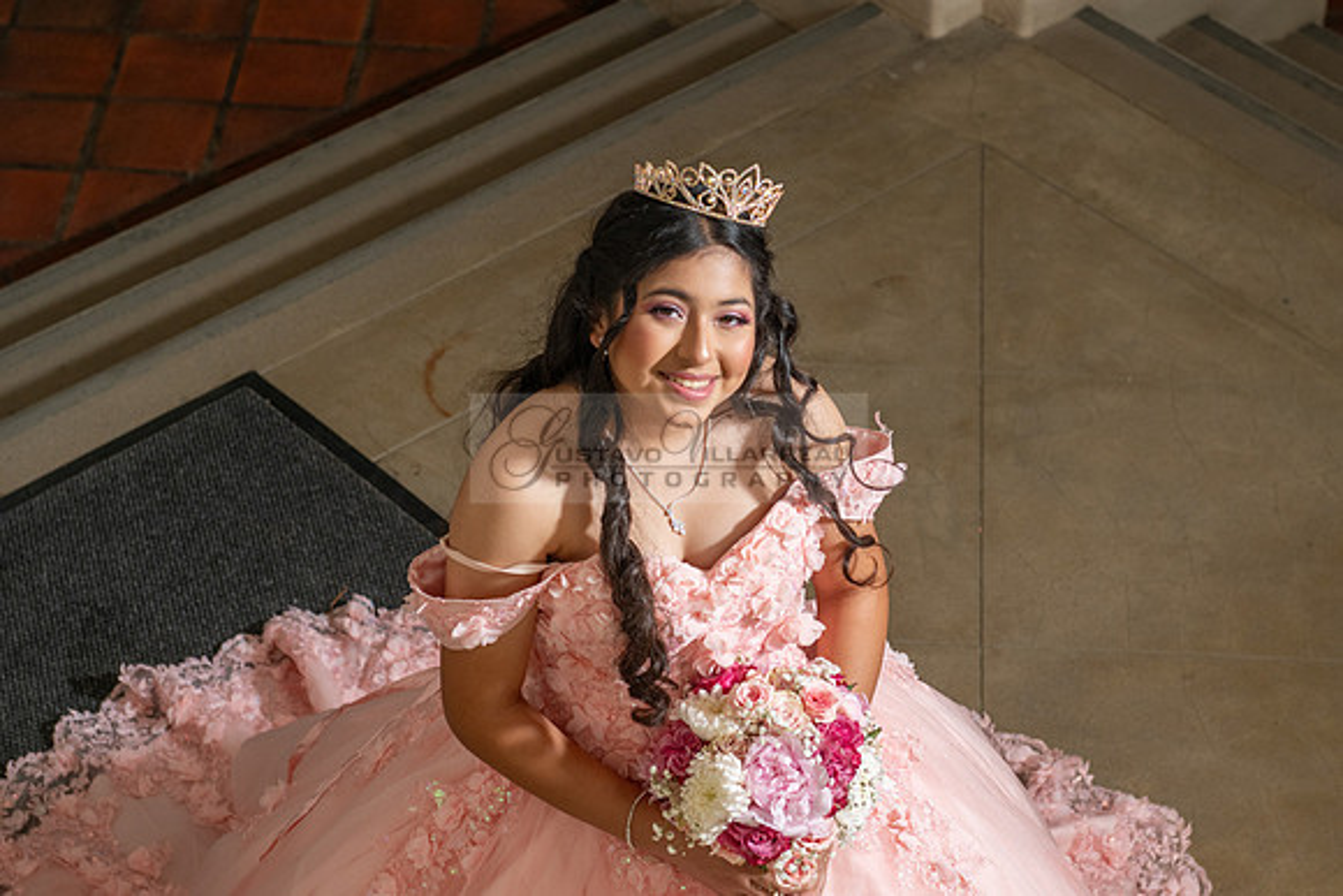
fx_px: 3669
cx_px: 630
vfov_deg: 13.9
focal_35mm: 98
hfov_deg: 20.7
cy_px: 354
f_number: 4.5
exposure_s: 1/160
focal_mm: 70
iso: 320
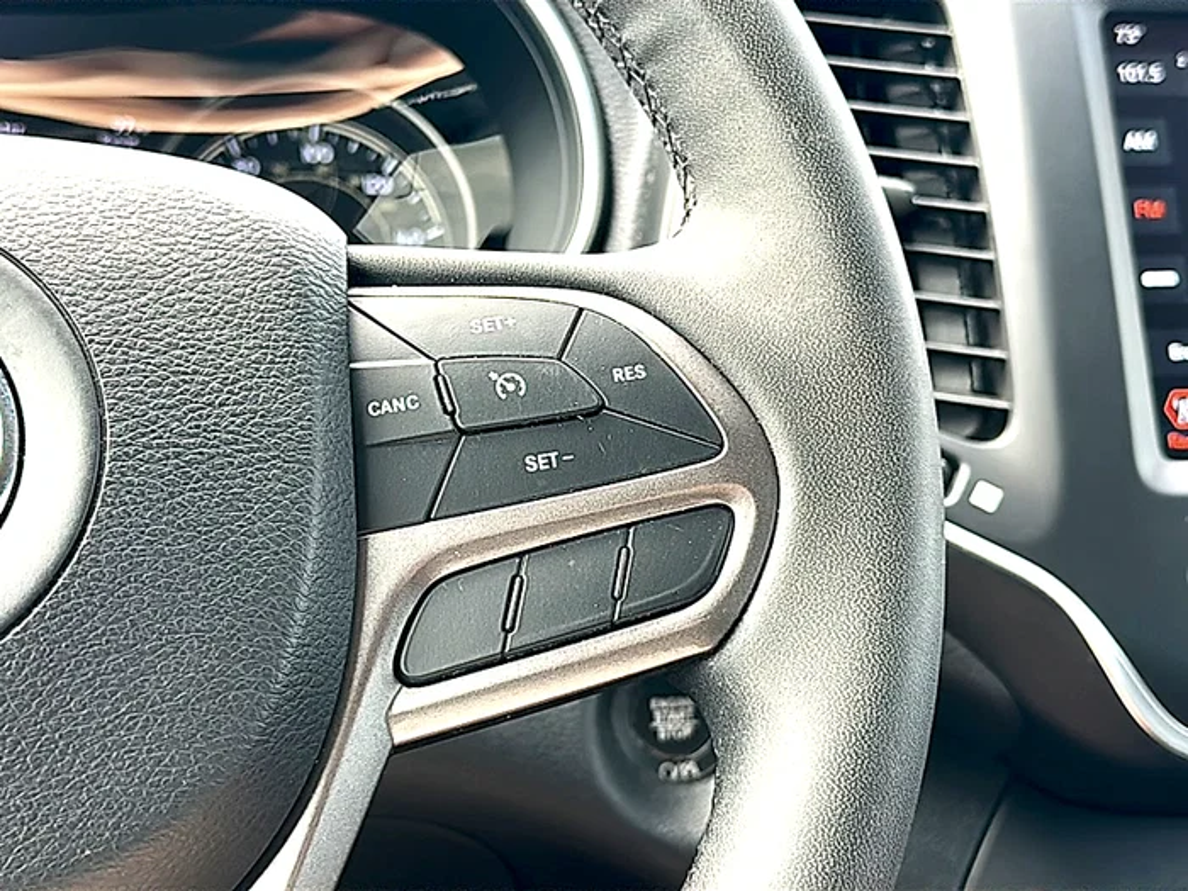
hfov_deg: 42.1
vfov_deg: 32.2
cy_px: 446
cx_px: 594
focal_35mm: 45
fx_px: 1544
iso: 50
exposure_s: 1/118
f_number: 1.78
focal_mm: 6.86
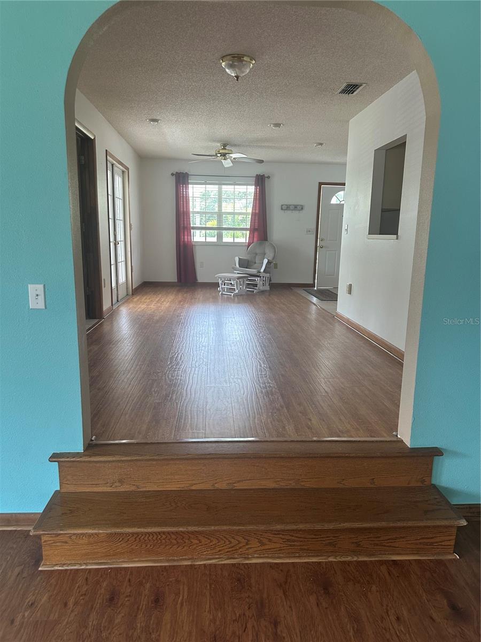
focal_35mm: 24
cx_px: 240
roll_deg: -0.8
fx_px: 445
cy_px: 321
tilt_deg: -11.6
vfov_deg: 71.6
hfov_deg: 56.8
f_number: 1.78
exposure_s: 1/121
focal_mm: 6.86
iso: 200
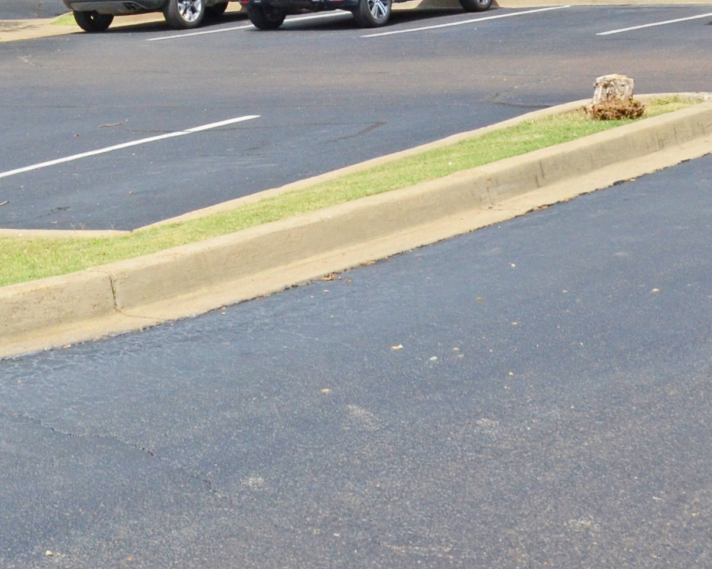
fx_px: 2170
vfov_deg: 13.8
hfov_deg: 18.4
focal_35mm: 103
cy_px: -342
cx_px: 92
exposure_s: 1/1250
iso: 400
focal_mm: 18
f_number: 8
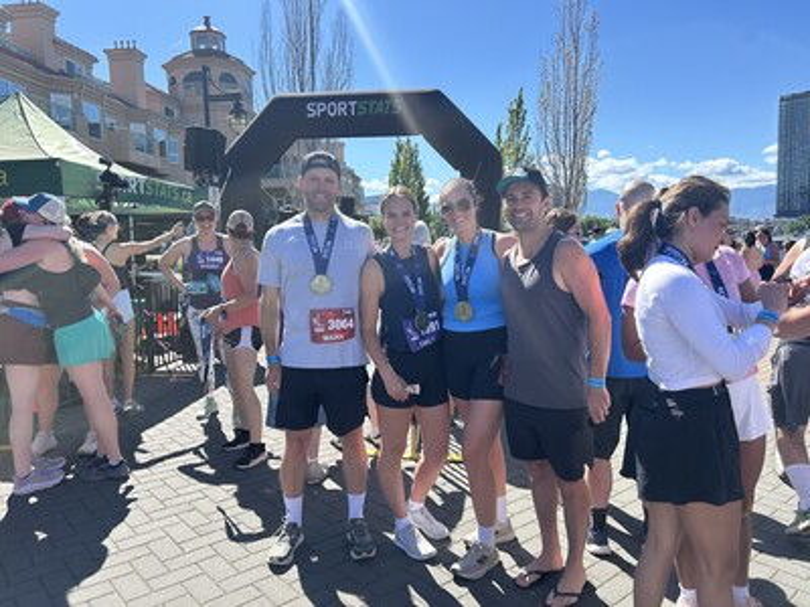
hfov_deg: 67.3
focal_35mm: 26
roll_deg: +2.5
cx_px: 405
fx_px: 608
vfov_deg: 53.1
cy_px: 304
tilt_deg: -6.9
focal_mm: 5.7
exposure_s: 1/1972
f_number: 1.5
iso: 50
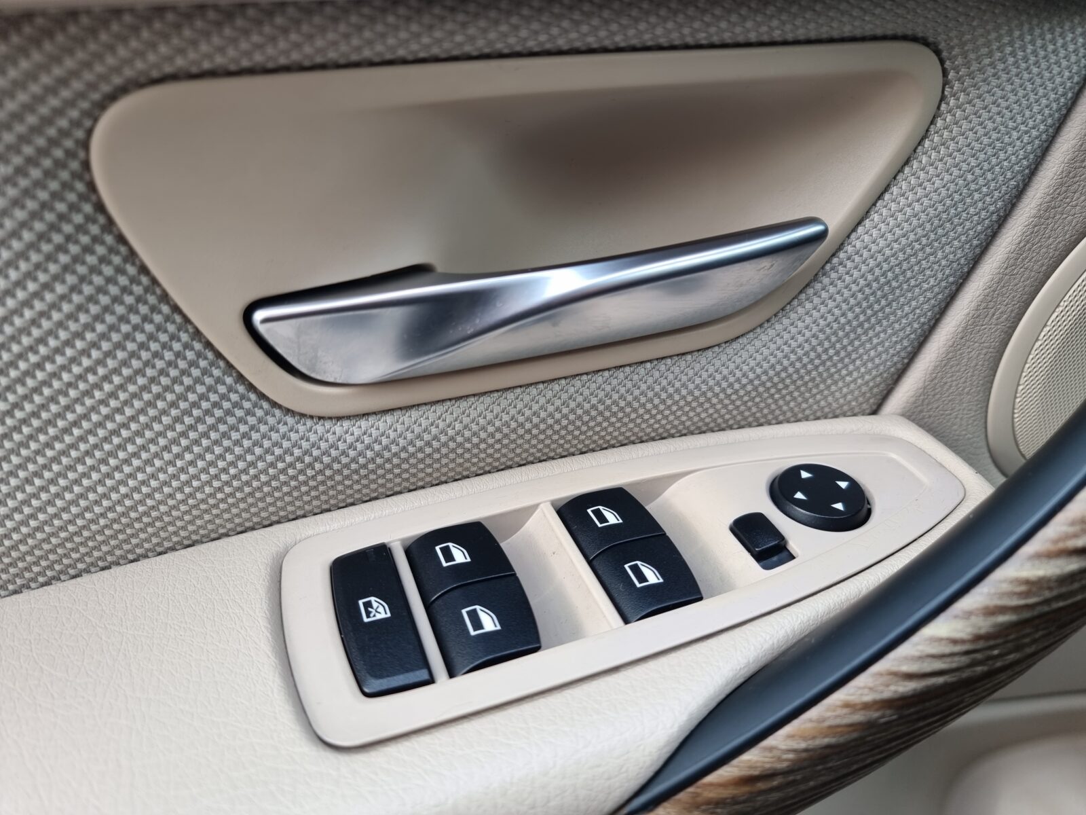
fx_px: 753
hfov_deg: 71.6
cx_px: 543
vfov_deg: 56.8
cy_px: 408
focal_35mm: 24
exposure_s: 1/100
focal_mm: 6.7
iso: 50
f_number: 1.8
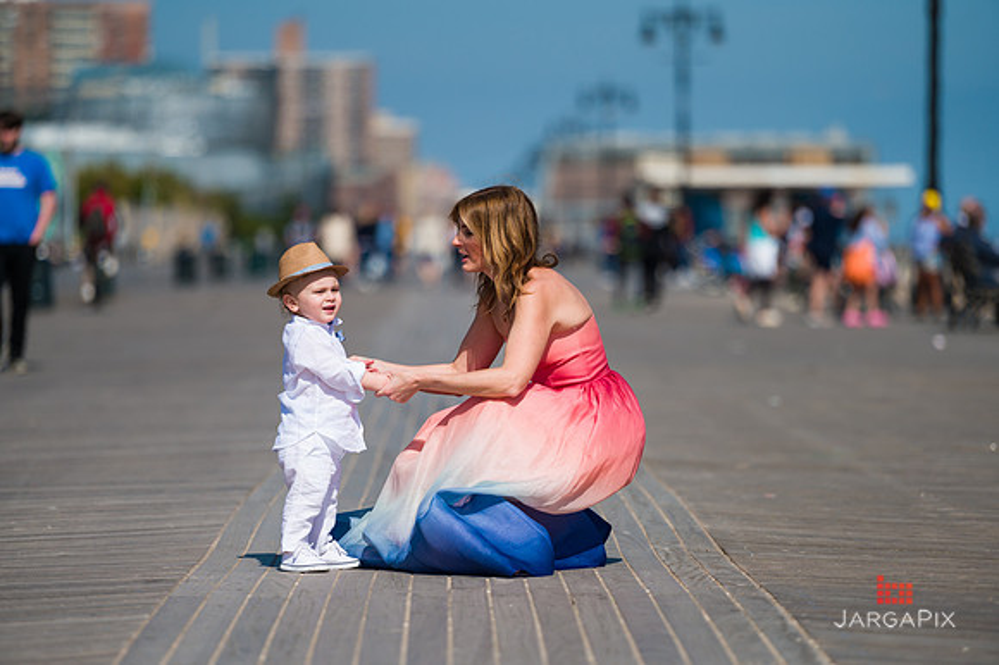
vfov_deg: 6.9
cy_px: 332
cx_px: 500
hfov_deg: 10.3
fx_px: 5547
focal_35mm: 200
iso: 200
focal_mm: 200
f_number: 3.2
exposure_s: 1/8000
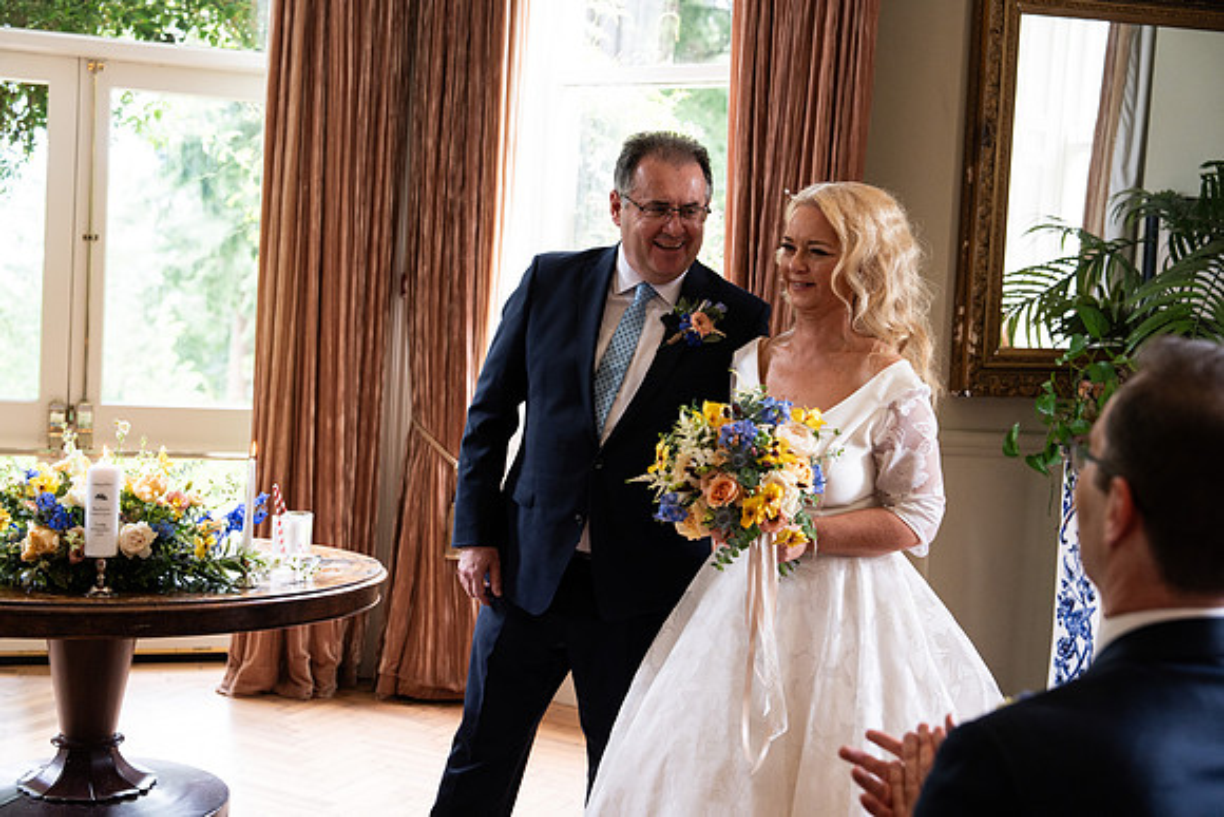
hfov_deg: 41.9
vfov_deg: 28.7
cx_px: 612
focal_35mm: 47
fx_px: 1598
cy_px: 408
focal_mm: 47
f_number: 3.5
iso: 1600
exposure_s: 1/200
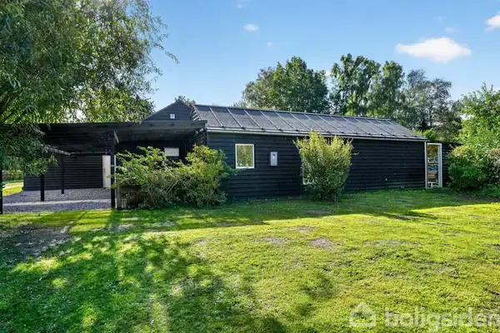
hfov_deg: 84.0
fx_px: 278
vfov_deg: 61.9
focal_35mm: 20
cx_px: 250
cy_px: 166
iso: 1250
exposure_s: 1/800
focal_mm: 20
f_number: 8
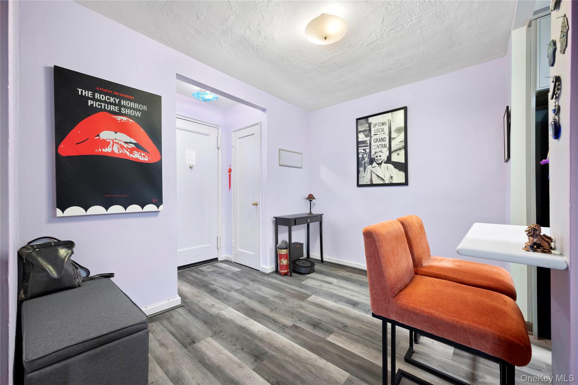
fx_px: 225
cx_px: 289
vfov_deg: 81.1
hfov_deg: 104.3
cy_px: 192
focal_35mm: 14
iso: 400
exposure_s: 6
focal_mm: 14
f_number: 11
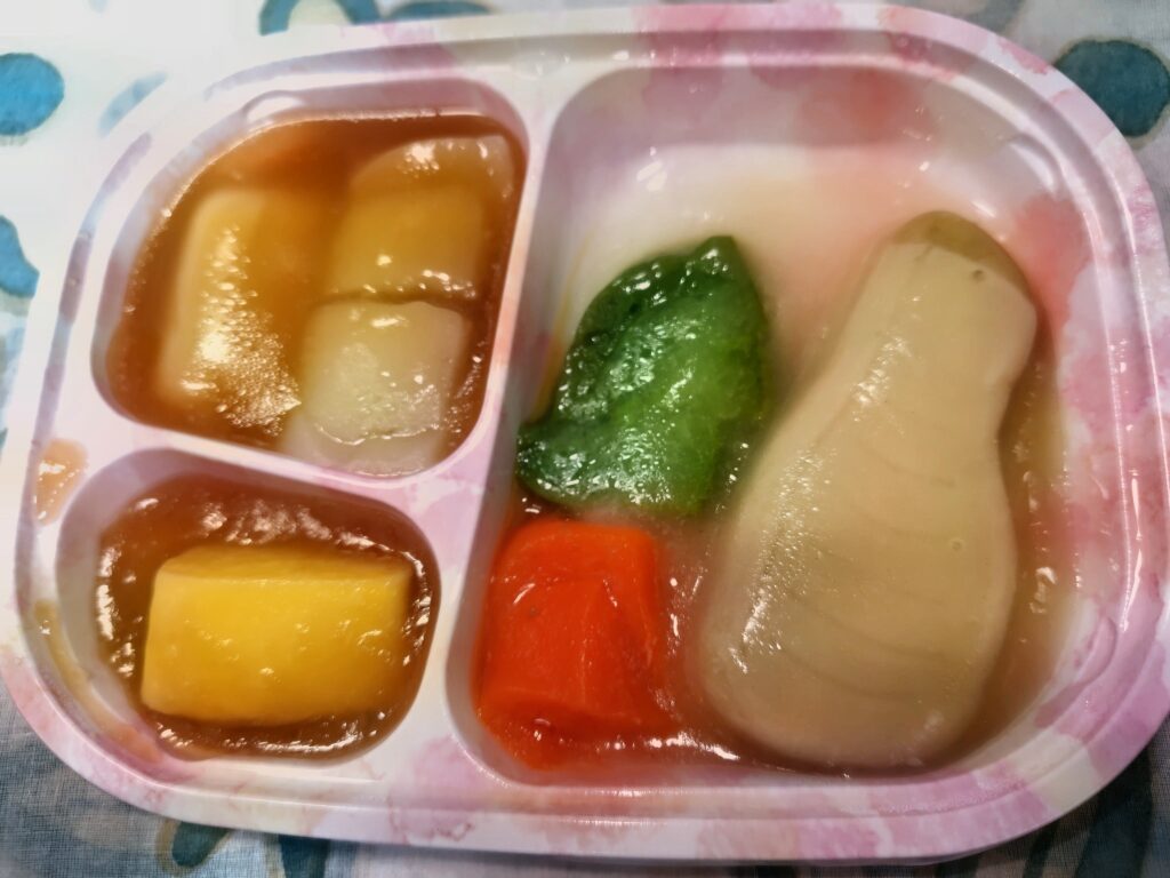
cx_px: 585
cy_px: 439
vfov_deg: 58.9
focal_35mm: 23
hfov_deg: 73.9
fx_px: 777
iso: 528
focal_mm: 5.6
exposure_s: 1/50
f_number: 1.9
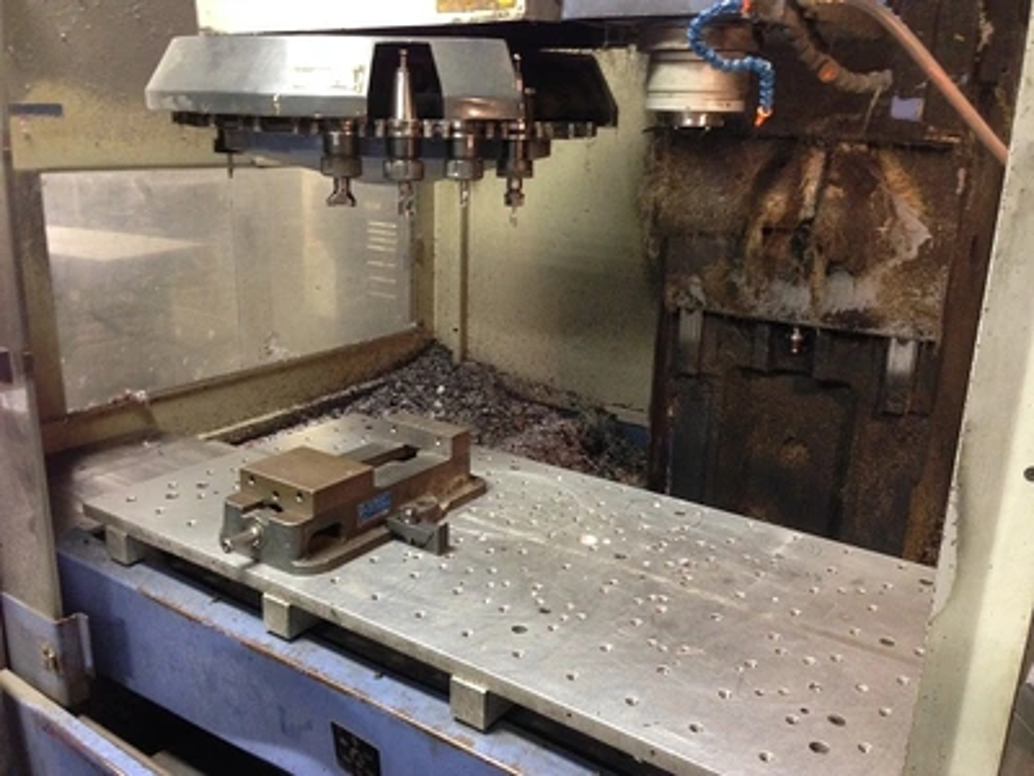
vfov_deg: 42.9
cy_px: 388
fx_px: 986
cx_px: 517
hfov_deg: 55.4
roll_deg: -0.9
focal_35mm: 33
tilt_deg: -16.0
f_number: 2.4
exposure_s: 1/20
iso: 250
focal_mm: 4.12
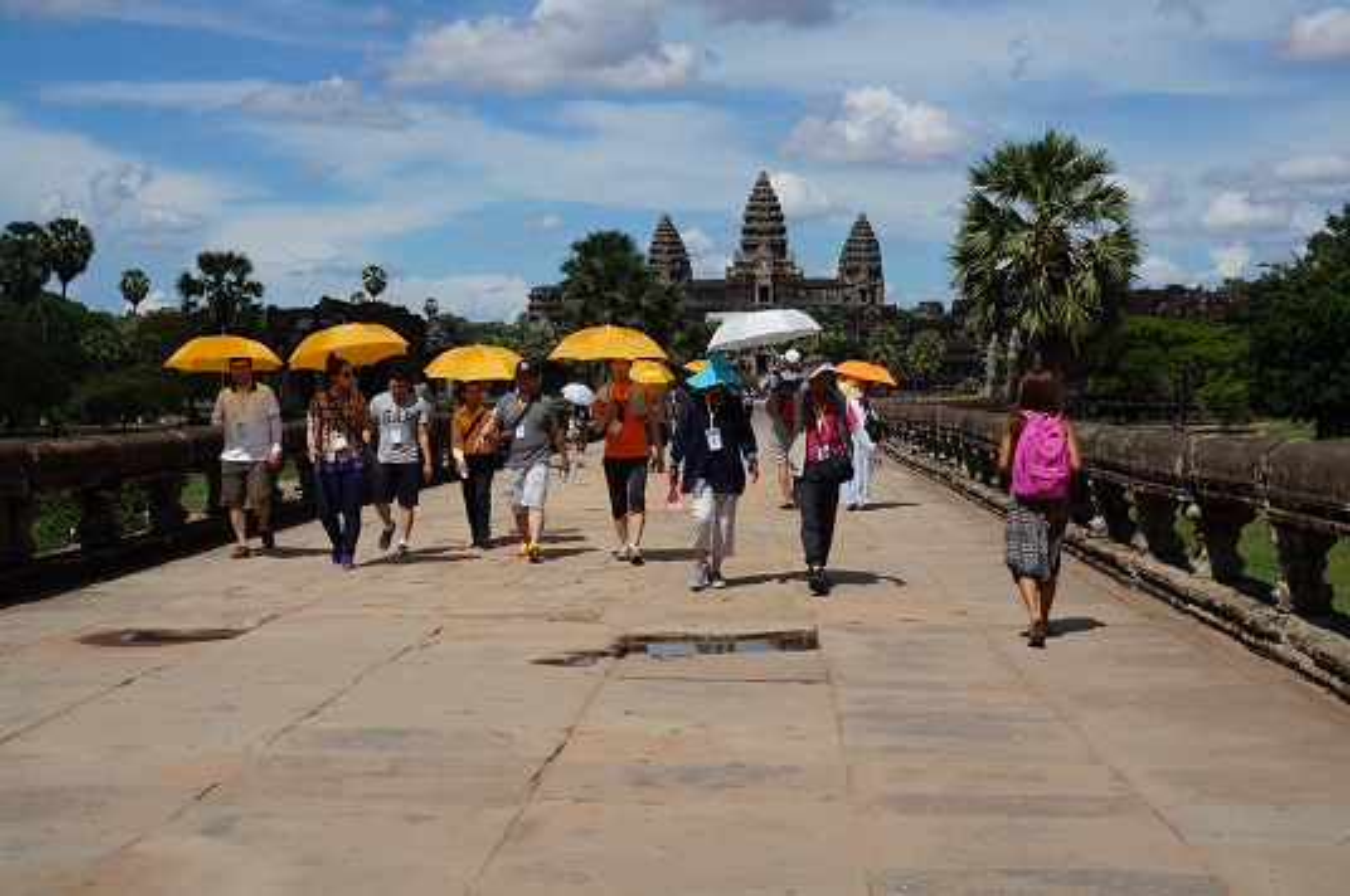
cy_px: 448
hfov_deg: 36.9
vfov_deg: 25.0
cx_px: 675
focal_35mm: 54
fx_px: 2023
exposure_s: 1/320
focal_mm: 36
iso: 200
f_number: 16
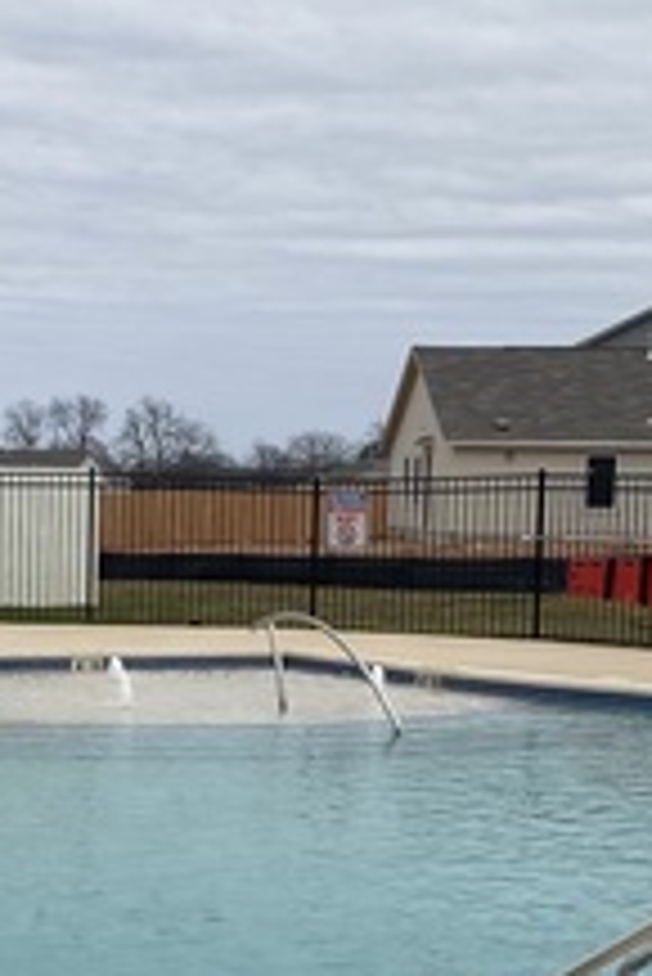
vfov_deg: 24.2
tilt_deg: -6.3
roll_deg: -0.7
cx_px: 25
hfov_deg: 16.2
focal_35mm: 83
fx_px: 2251
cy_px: 724
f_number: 1.8
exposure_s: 1/3846
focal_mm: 4.25
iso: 32
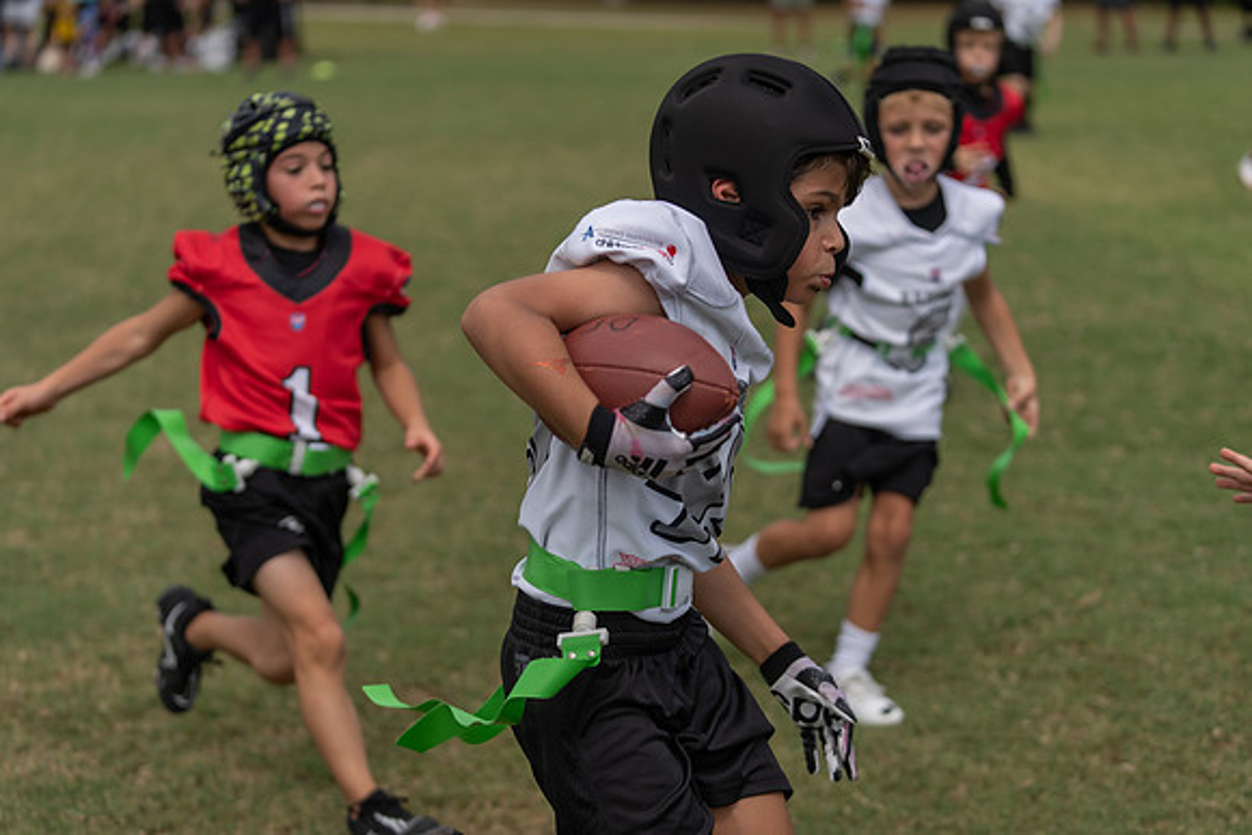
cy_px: 418
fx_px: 2435
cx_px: 626
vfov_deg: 19.5
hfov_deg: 28.8
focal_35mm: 70
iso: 100
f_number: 2.8
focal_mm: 70
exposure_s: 1/2500
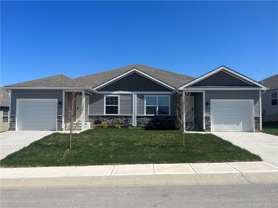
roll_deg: +0.3
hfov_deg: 67.3
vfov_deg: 53.1
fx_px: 209
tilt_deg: +4.6
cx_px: 139
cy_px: 104
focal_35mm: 26
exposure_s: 1/5587
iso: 50
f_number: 1.5
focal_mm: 5.7
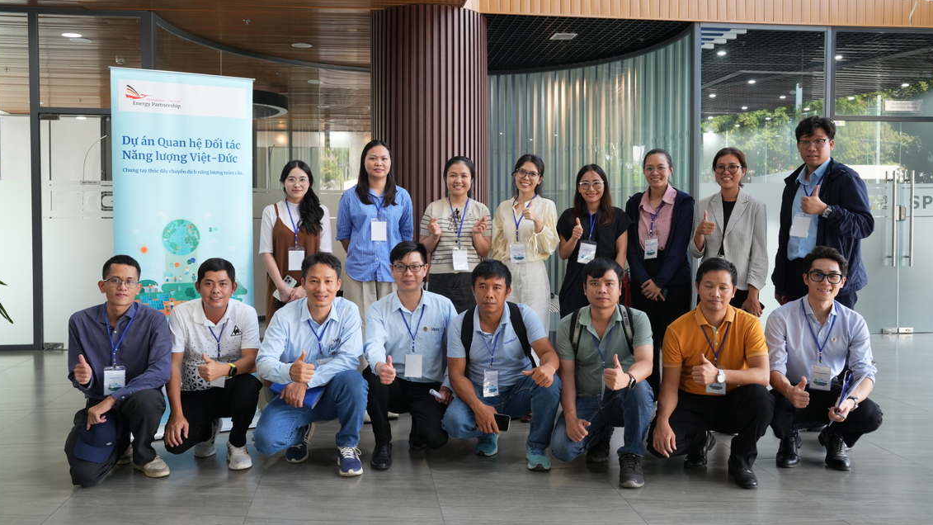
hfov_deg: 60.7
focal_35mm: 32
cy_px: 243
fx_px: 797
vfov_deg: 36.4
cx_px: 466
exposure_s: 1/100
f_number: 5.6
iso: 1000
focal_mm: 30.2
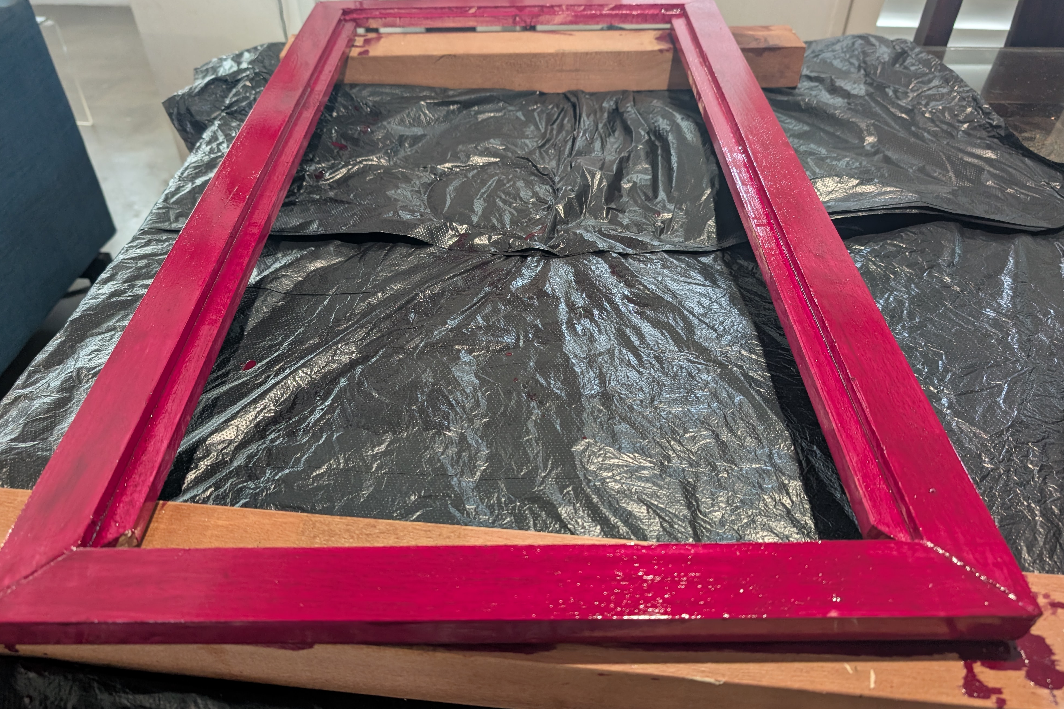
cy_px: 365
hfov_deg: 69.4
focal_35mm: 26
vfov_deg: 49.5
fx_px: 768
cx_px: 533
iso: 76
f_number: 1.68
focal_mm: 6.9
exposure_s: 1/37.3
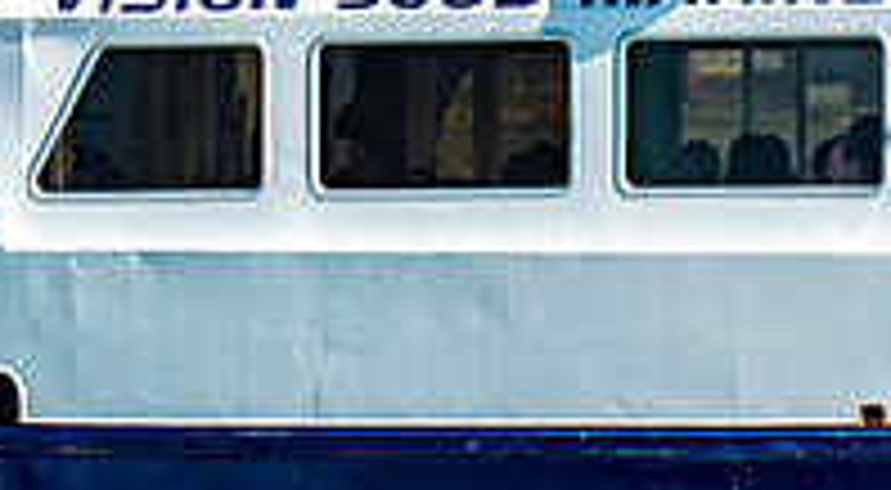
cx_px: -82
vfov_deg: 1.6
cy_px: 31
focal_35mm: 741
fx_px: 17418
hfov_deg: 2.9
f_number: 13
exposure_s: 1/640
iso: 400
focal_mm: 230
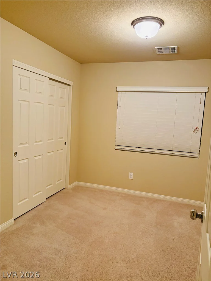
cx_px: 106
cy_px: 140
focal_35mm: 26
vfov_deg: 67.3
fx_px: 211
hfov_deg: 53.1
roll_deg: -3.7
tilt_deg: -5.0
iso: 400
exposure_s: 1/60
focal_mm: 5.96
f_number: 1.6
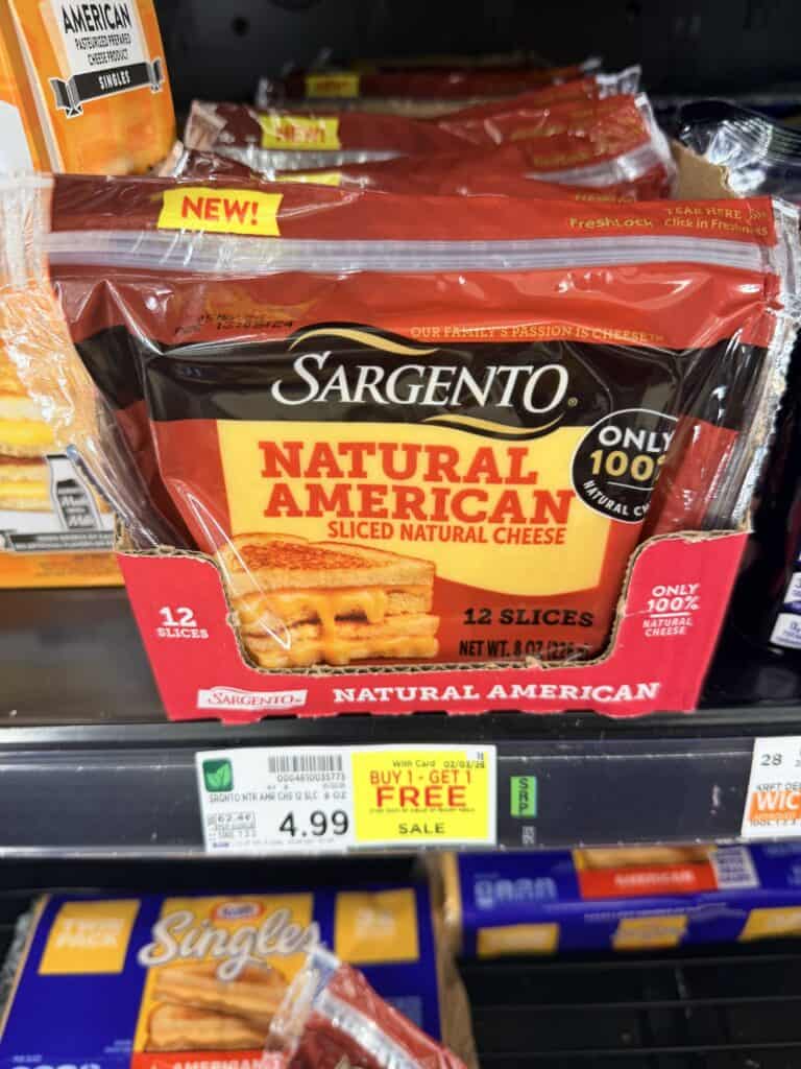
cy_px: 534
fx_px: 740
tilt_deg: -34.7
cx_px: 400
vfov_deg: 71.6
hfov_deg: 56.8
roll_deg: +3.2
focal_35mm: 24
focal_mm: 6.76
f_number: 1.78
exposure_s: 1/63
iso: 100
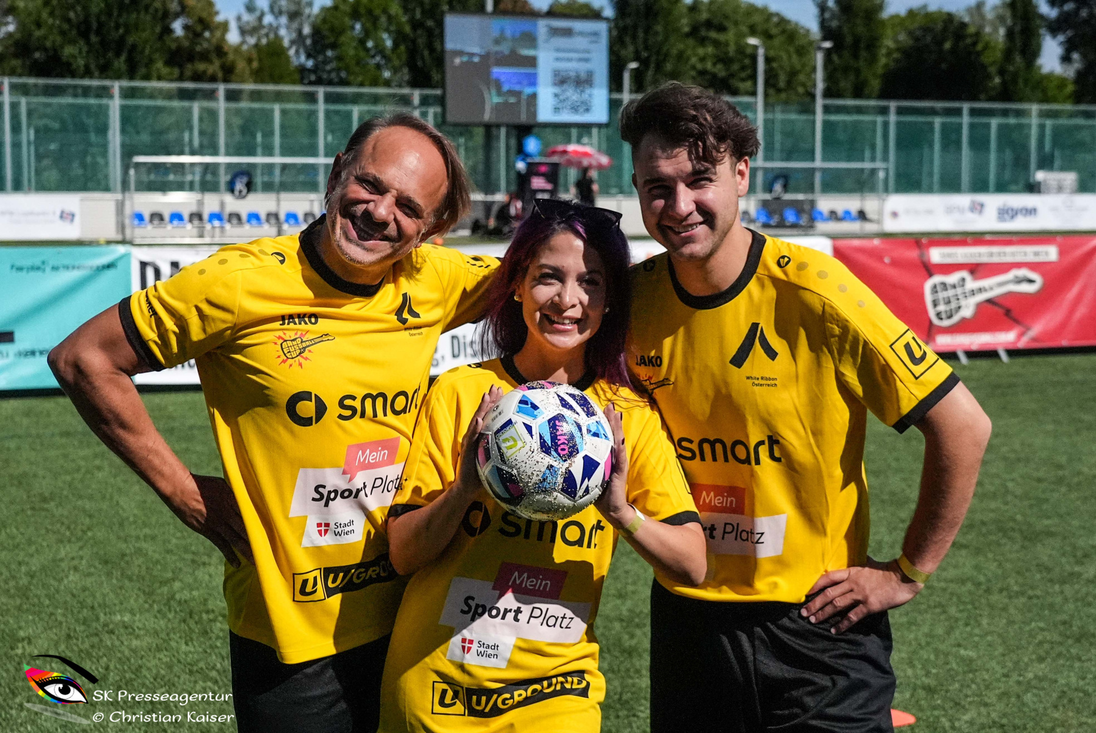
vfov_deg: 22.7
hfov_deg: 33.4
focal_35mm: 60
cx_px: 548
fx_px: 1828
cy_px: 366
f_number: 4.5
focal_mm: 40
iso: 5000
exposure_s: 1/80000
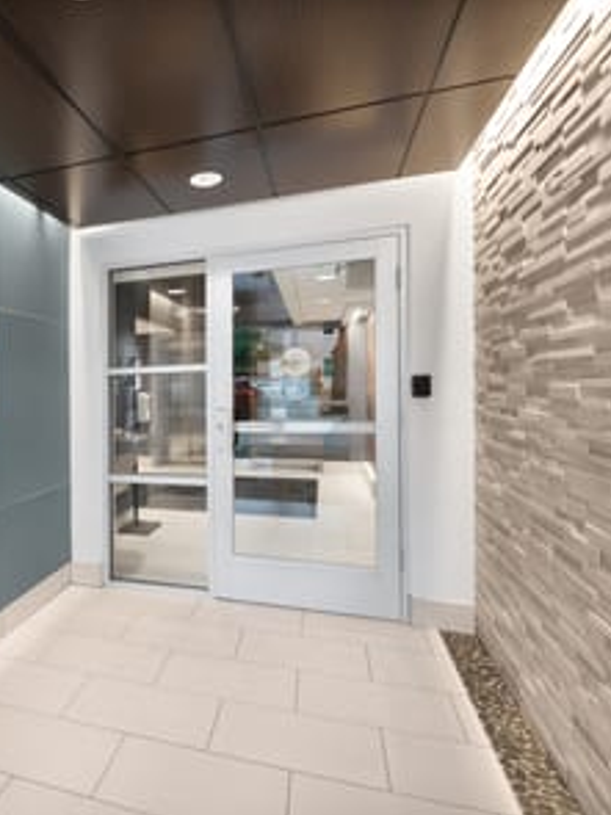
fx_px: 447
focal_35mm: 19
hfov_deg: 65.3
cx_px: 169
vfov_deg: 84.7
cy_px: 412
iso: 100
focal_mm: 7
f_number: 10
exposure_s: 1
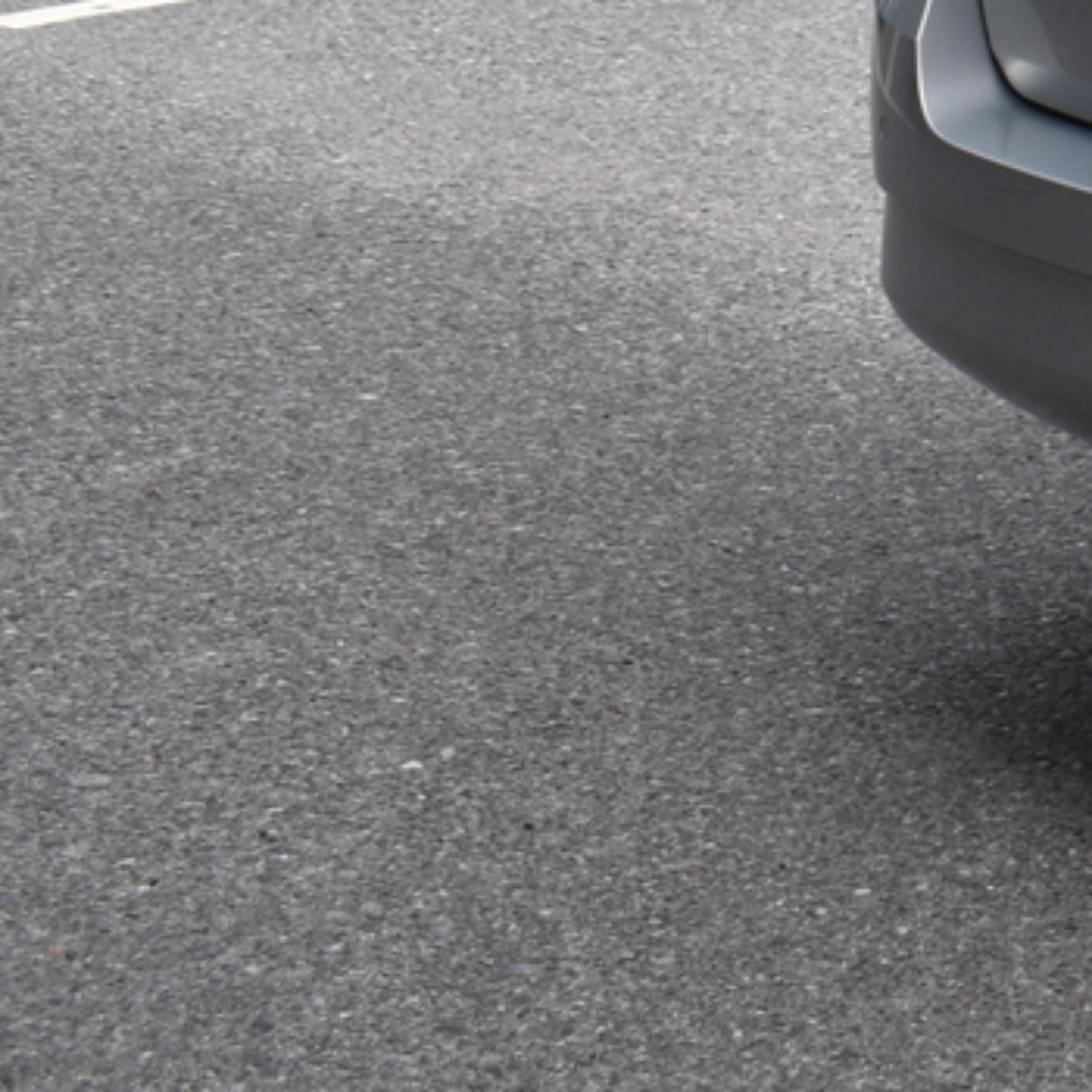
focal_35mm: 118
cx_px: 2331
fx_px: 4211
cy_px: -300
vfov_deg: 14.2
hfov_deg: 12.6
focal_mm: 20
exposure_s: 1/750
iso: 200
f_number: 8
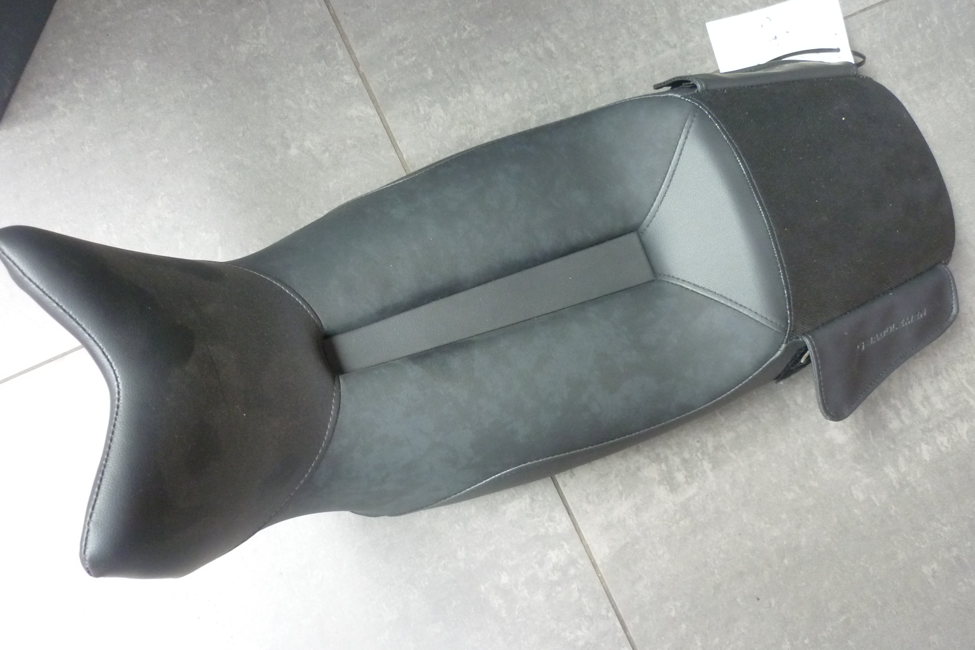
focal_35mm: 35
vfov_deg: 37.8
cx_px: 489
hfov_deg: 54.4
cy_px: 298
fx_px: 948
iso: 320
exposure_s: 1/30
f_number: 2.8
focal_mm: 5.5
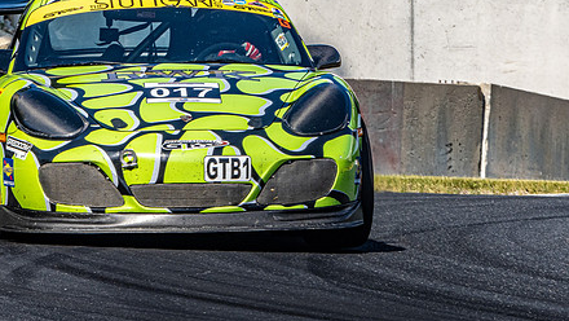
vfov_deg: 1.4
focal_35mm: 863
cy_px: 192
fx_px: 13027
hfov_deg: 2.5
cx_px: 199
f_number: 13
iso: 400
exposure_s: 1/400
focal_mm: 300
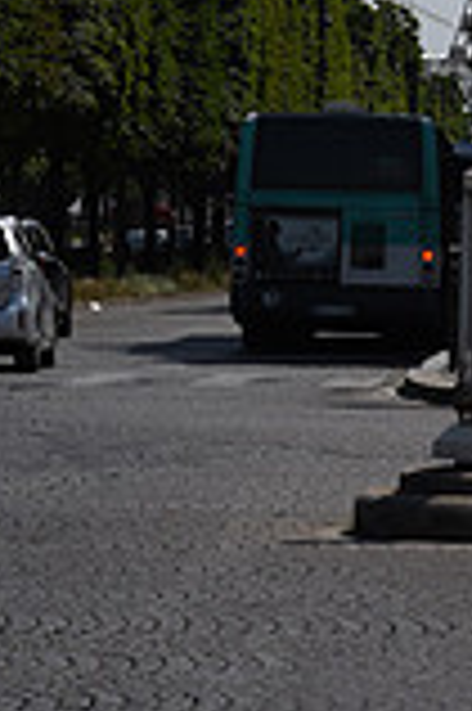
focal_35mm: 276
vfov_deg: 7.4
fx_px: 5440
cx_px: 447
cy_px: -202
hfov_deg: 5.0
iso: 64
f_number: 13
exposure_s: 1/200
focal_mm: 75
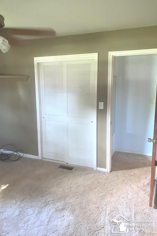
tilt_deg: -10.0
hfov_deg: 46.3
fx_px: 183
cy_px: 115
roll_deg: +0.4
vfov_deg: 65.5
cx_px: 67
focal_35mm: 28
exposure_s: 1/17
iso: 100
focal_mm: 4.25
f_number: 1.8
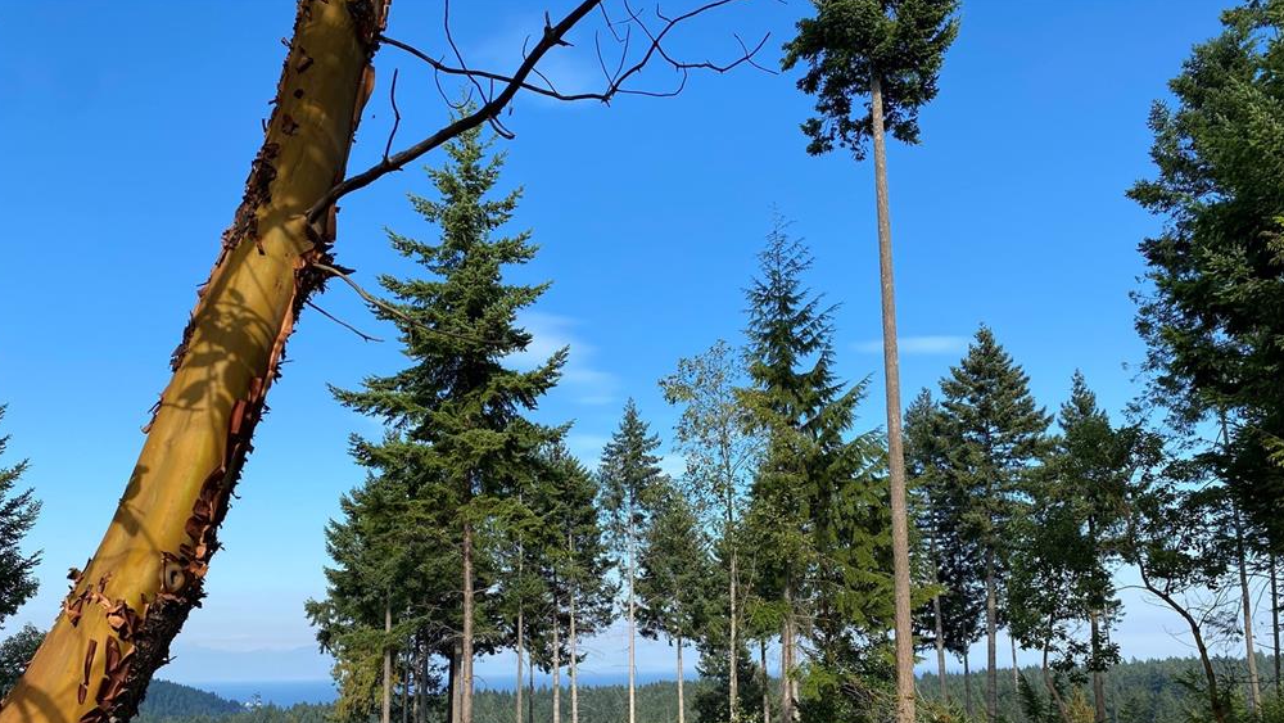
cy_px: 489
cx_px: 642
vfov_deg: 39.7
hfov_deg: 66.1
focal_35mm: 29
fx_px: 988
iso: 32
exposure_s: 1/1678
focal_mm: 4.25
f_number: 1.8
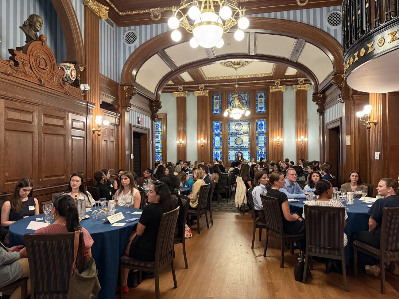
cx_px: 200
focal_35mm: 24
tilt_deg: +1.1
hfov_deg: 71.6
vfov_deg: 56.8
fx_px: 277
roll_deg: +0.3
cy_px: 150
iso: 800
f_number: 1.78
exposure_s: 1/40
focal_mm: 6.76
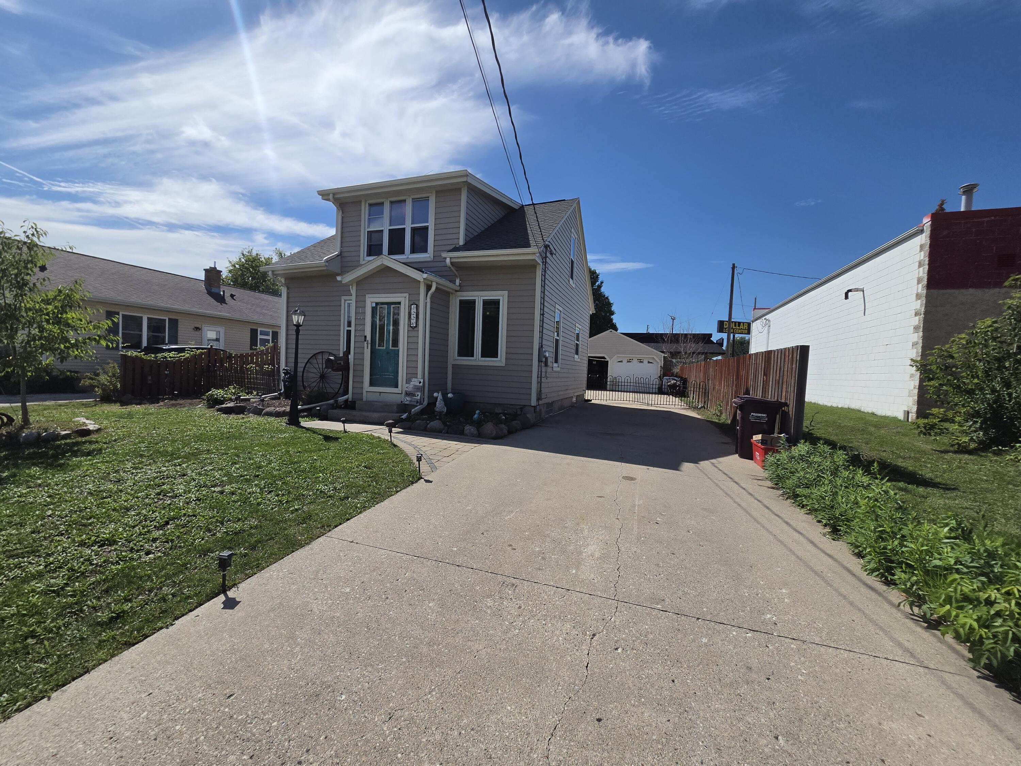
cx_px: 510
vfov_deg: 89.9
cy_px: 383
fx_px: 383
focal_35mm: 13
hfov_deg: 106.2
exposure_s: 1/7312
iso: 100
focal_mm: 2.2
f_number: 2.2
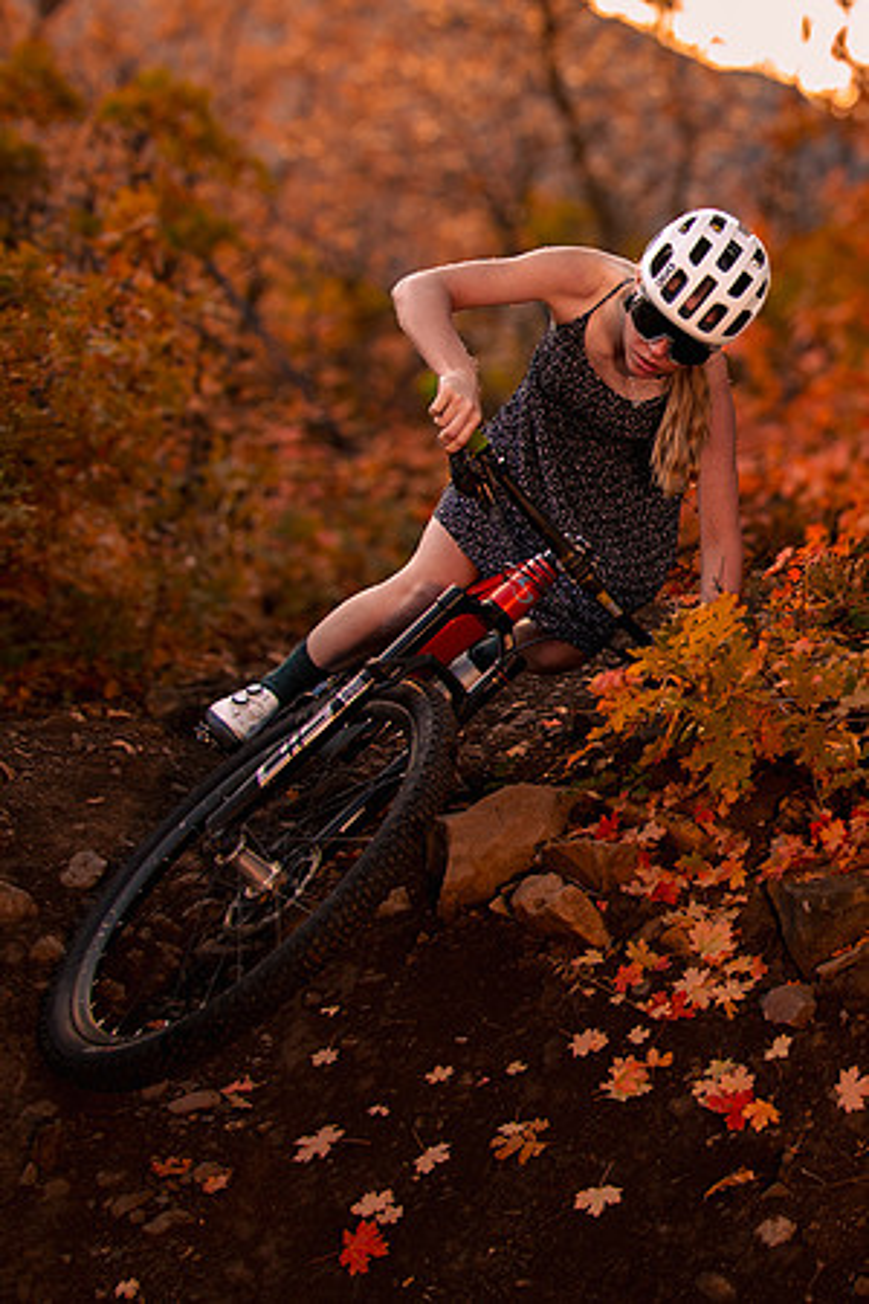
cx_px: 918
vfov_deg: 42.8
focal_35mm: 46
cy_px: 554
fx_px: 1657
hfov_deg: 27.3
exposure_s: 1/500
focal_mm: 24
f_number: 4.5
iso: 320
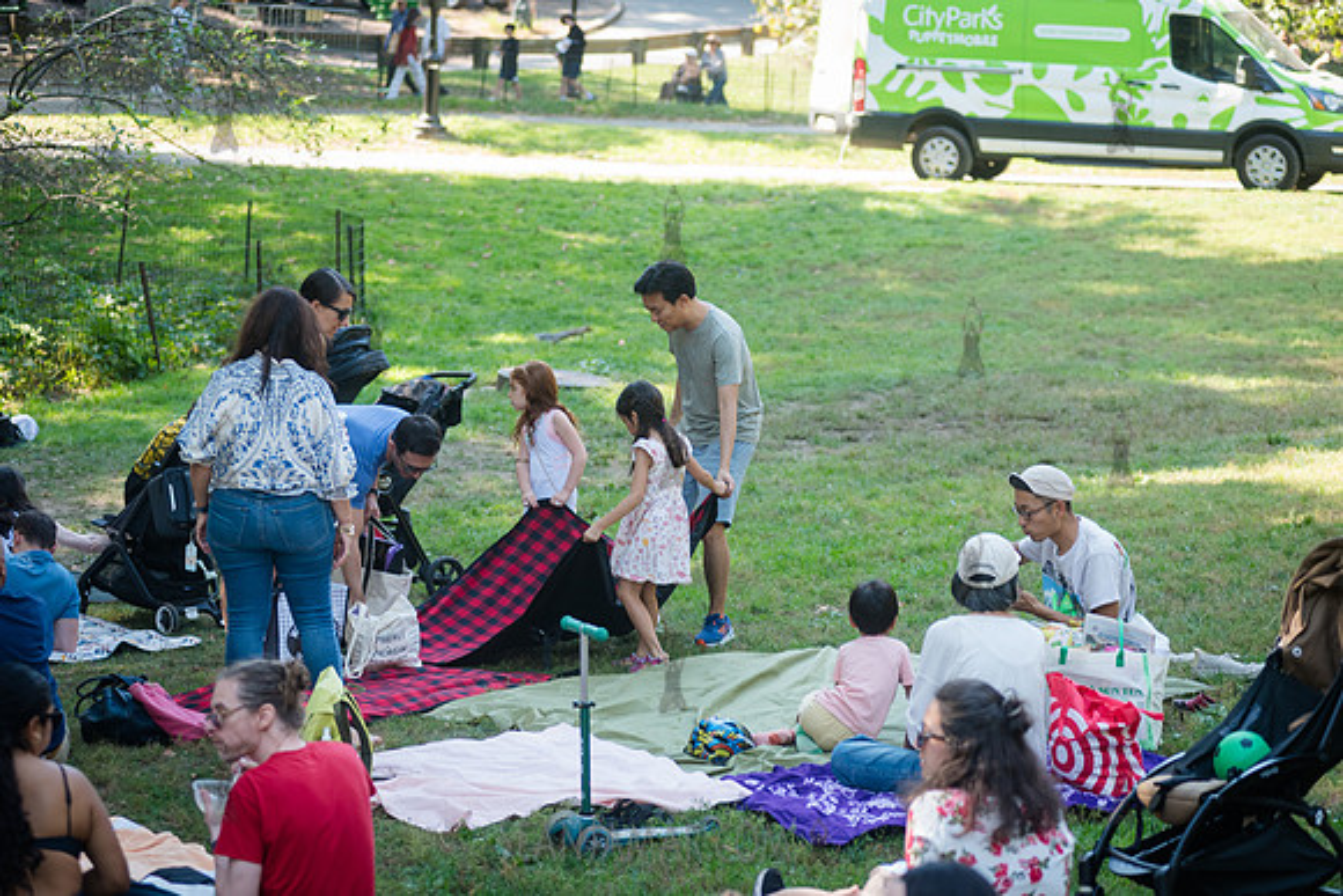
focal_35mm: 92
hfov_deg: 22.1
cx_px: 672
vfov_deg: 14.9
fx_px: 3433
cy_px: 448
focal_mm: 92
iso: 500
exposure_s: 1/400
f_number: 3.5
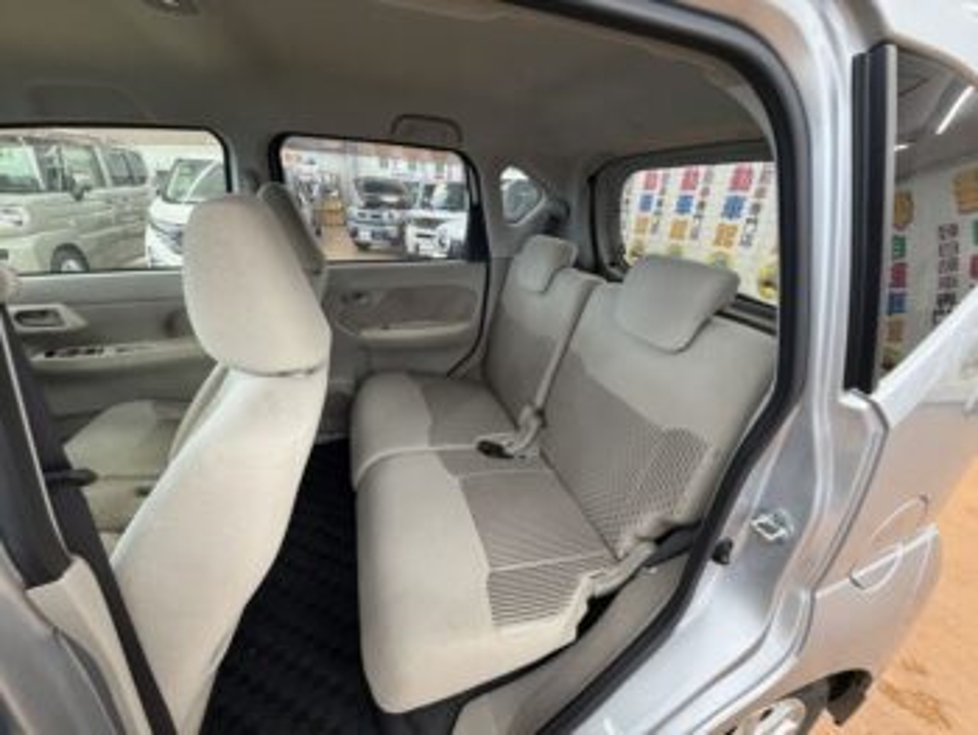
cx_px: 489
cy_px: 368
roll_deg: -2.7
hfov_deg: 102.0
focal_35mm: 14
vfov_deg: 85.7
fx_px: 396
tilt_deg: -21.7
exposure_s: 1/50
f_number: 2.2
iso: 250
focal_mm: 2.22
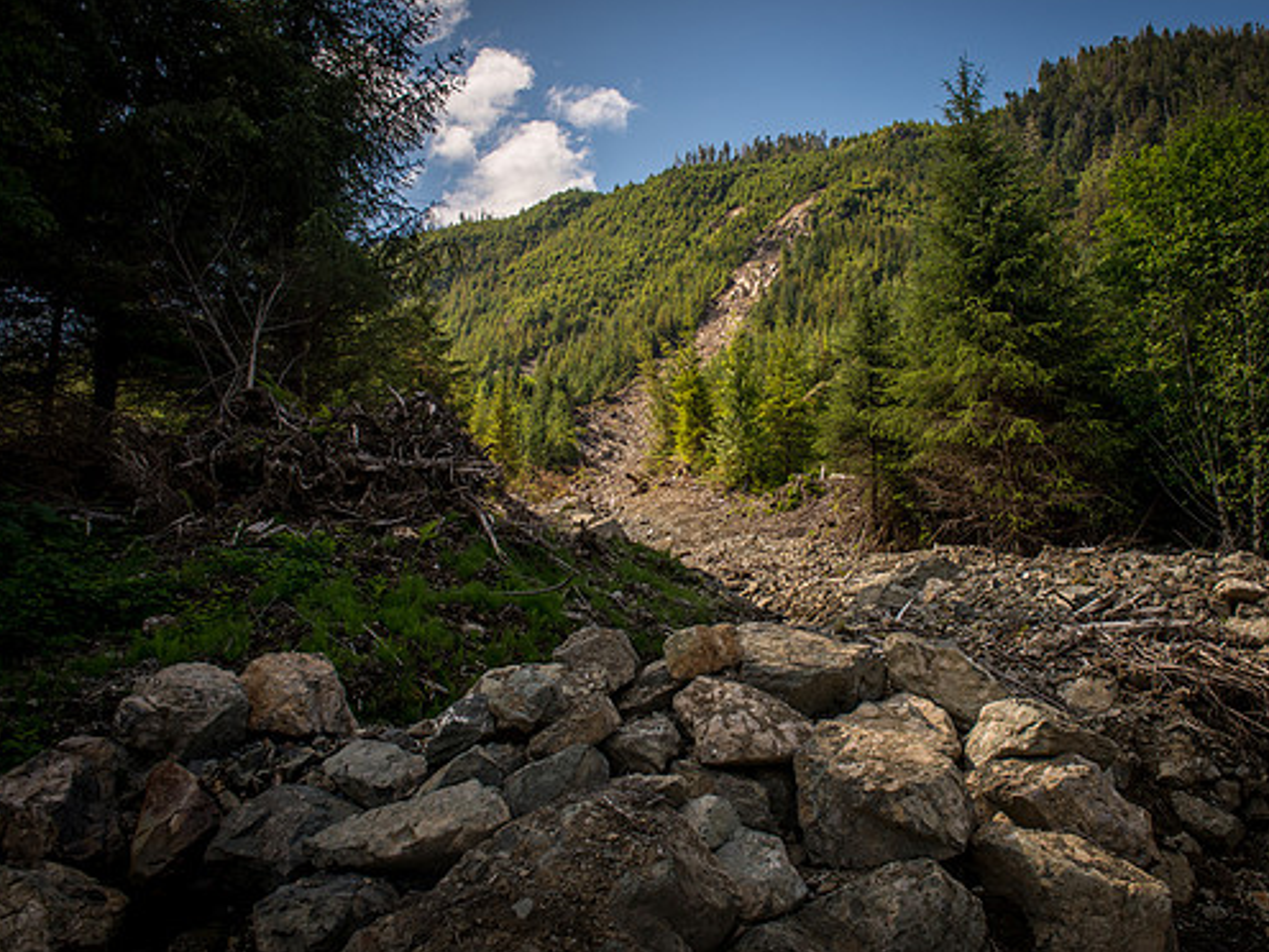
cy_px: 470
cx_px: 724
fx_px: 990
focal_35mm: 27
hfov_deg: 65.0
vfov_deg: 51.4
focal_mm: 24
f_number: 4
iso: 100
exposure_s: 1/750
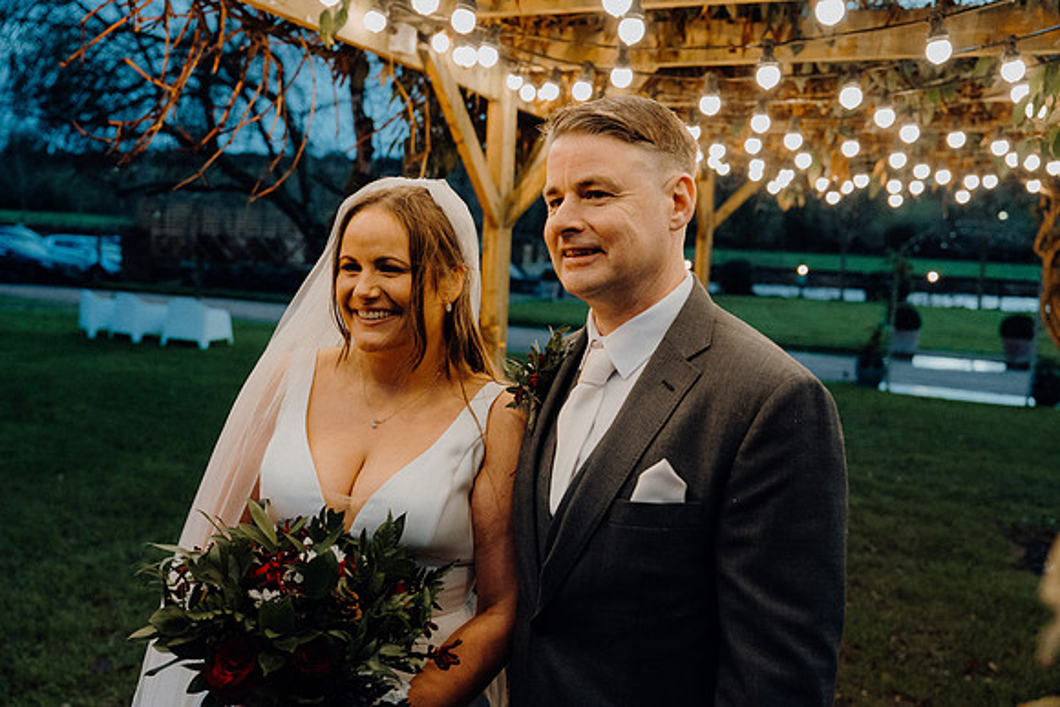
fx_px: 972
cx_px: 530
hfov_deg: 57.2
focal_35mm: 33
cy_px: 354
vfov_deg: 40.0
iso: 4000
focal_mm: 33
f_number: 3.5
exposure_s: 1/160
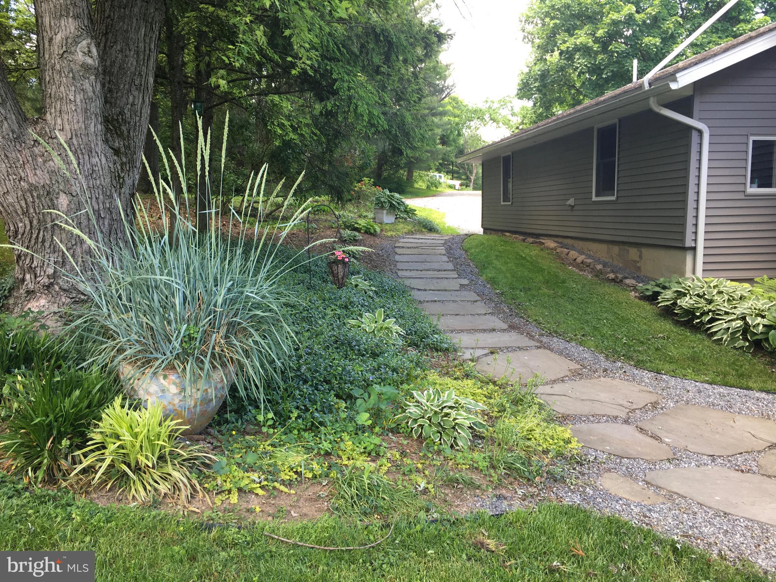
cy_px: 291
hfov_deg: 61.7
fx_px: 650
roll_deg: -0.8
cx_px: 388
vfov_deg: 48.2
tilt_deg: -5.3
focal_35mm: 29
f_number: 2.2
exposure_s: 1/60
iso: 32
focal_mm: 4.15
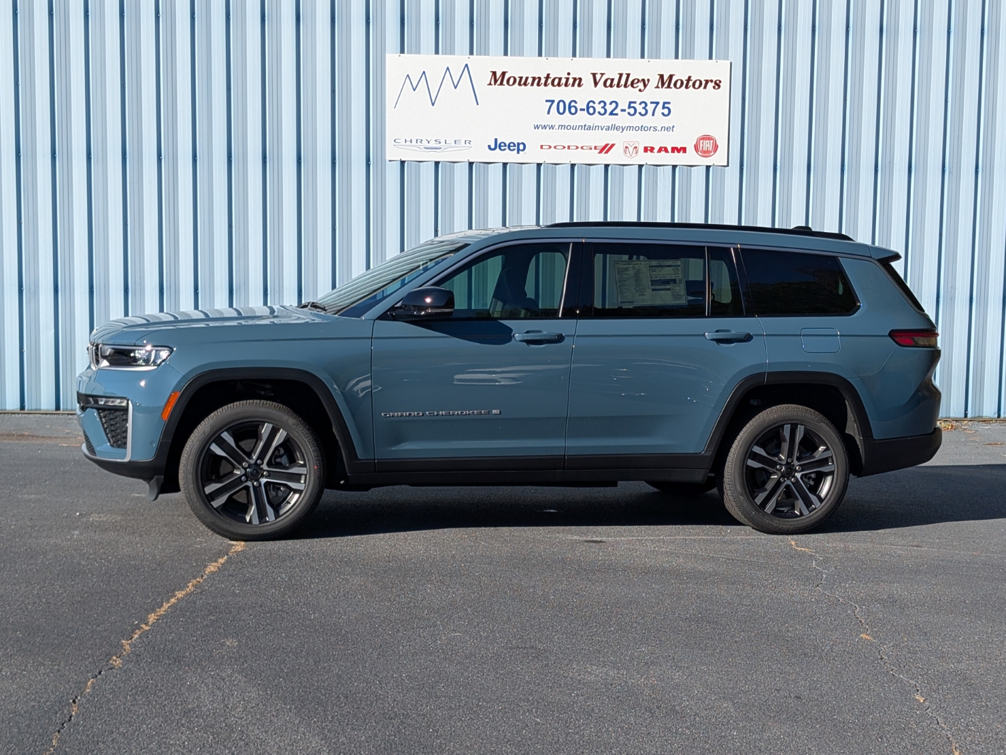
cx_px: 513
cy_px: 378
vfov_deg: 27.5
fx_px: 1540
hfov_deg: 36.2
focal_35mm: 53
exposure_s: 1/985
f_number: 1.68
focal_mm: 6.9
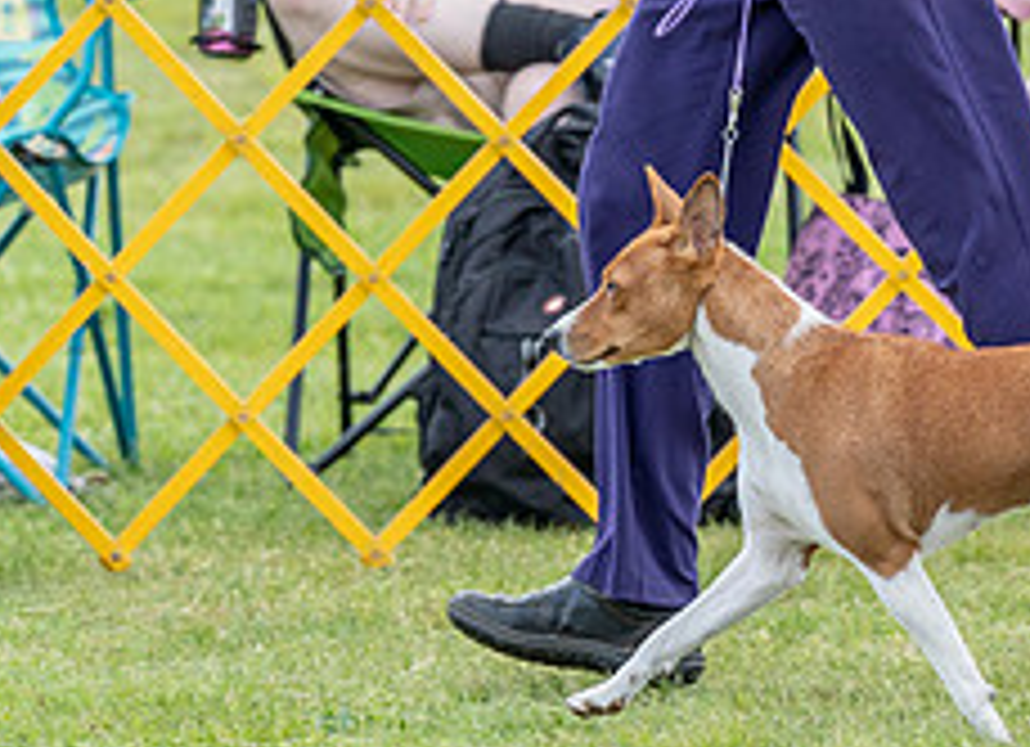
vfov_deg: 2.8
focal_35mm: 528
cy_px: 60
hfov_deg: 3.8
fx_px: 15523
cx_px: 911
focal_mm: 170
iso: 400
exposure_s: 1/640
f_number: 4
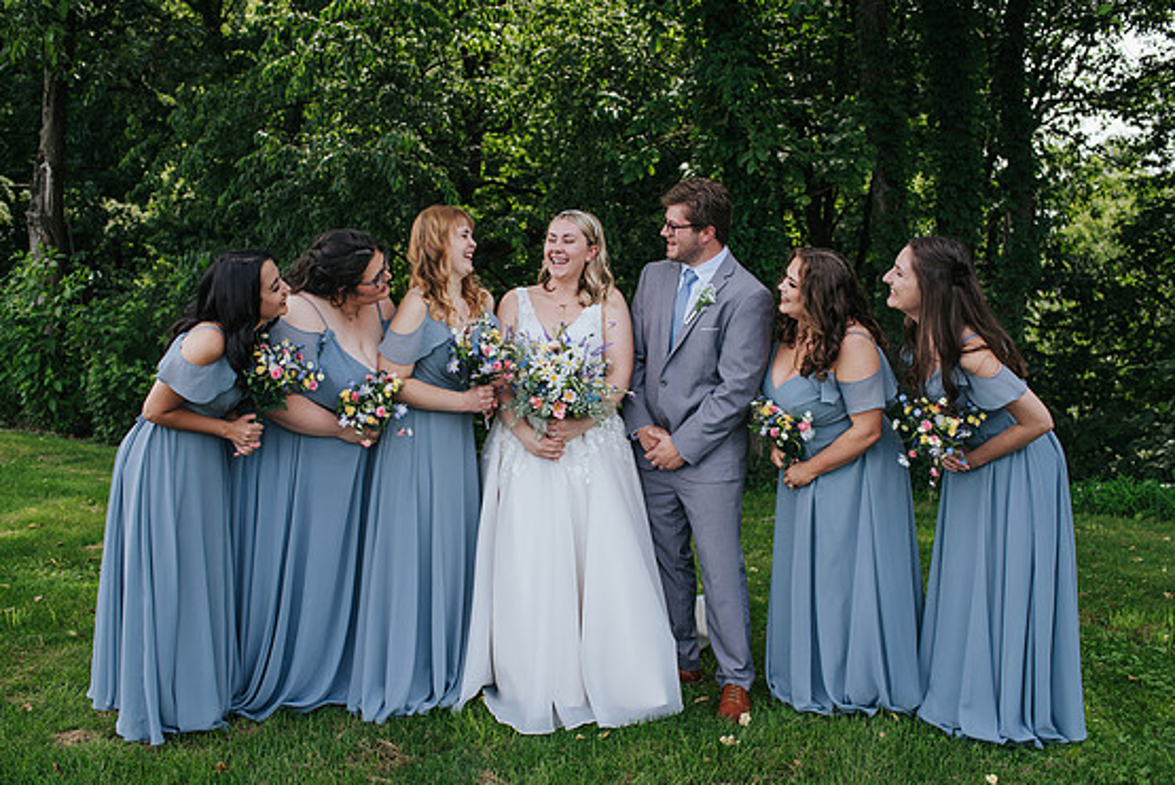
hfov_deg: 51.9
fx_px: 1209
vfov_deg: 36.0
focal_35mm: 37
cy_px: 391
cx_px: 583
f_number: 3.2
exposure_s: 1/500
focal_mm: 35
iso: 125
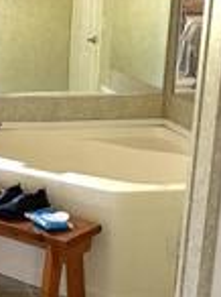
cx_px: -87
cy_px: 171
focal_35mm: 79
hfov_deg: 17.2
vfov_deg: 24.7
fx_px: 674
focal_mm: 6.76
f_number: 1.78
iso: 640
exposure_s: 1/60
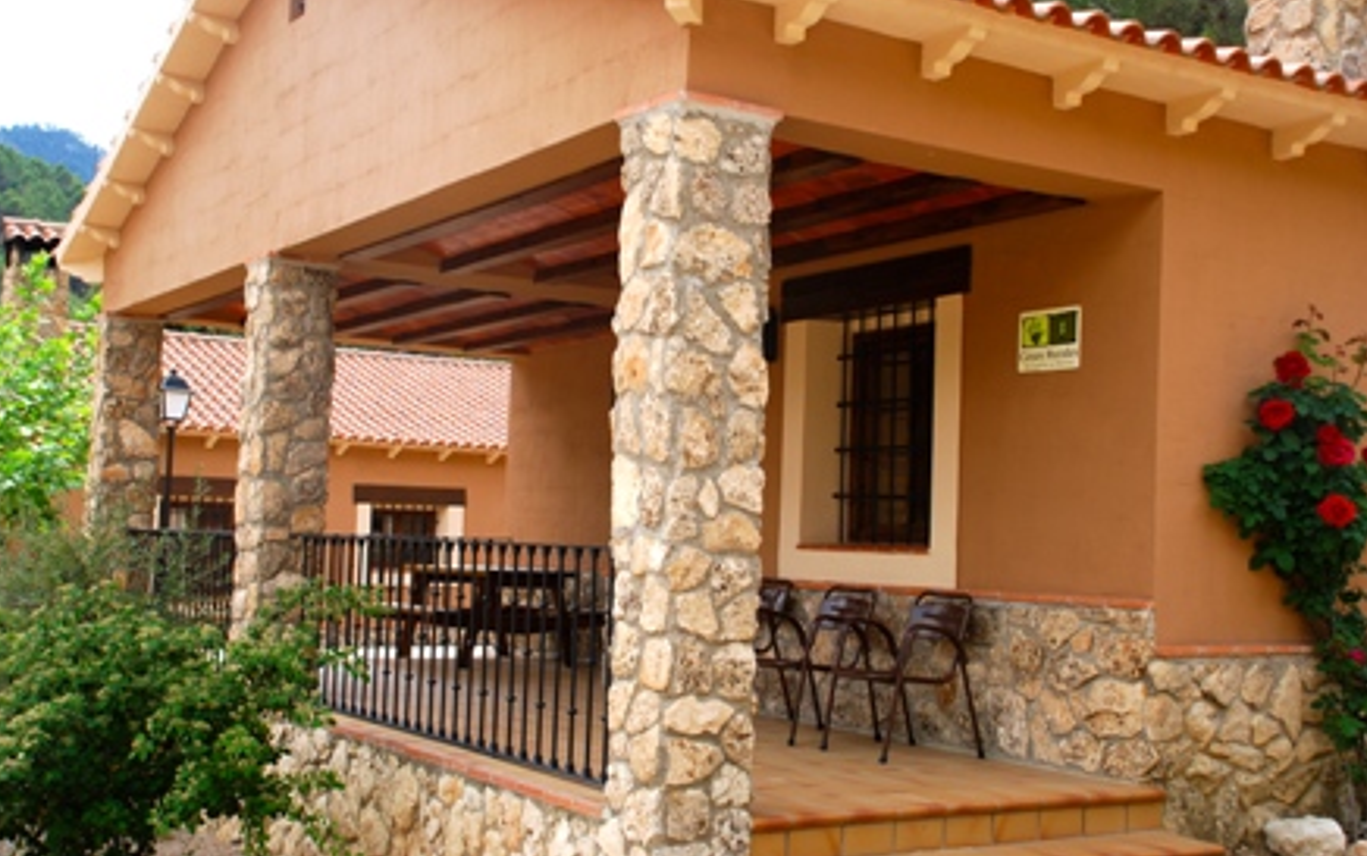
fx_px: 1640
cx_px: 696
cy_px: 439
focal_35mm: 44
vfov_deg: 29.2
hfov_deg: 45.2
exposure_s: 1/125
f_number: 5.6
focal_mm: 28
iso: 110
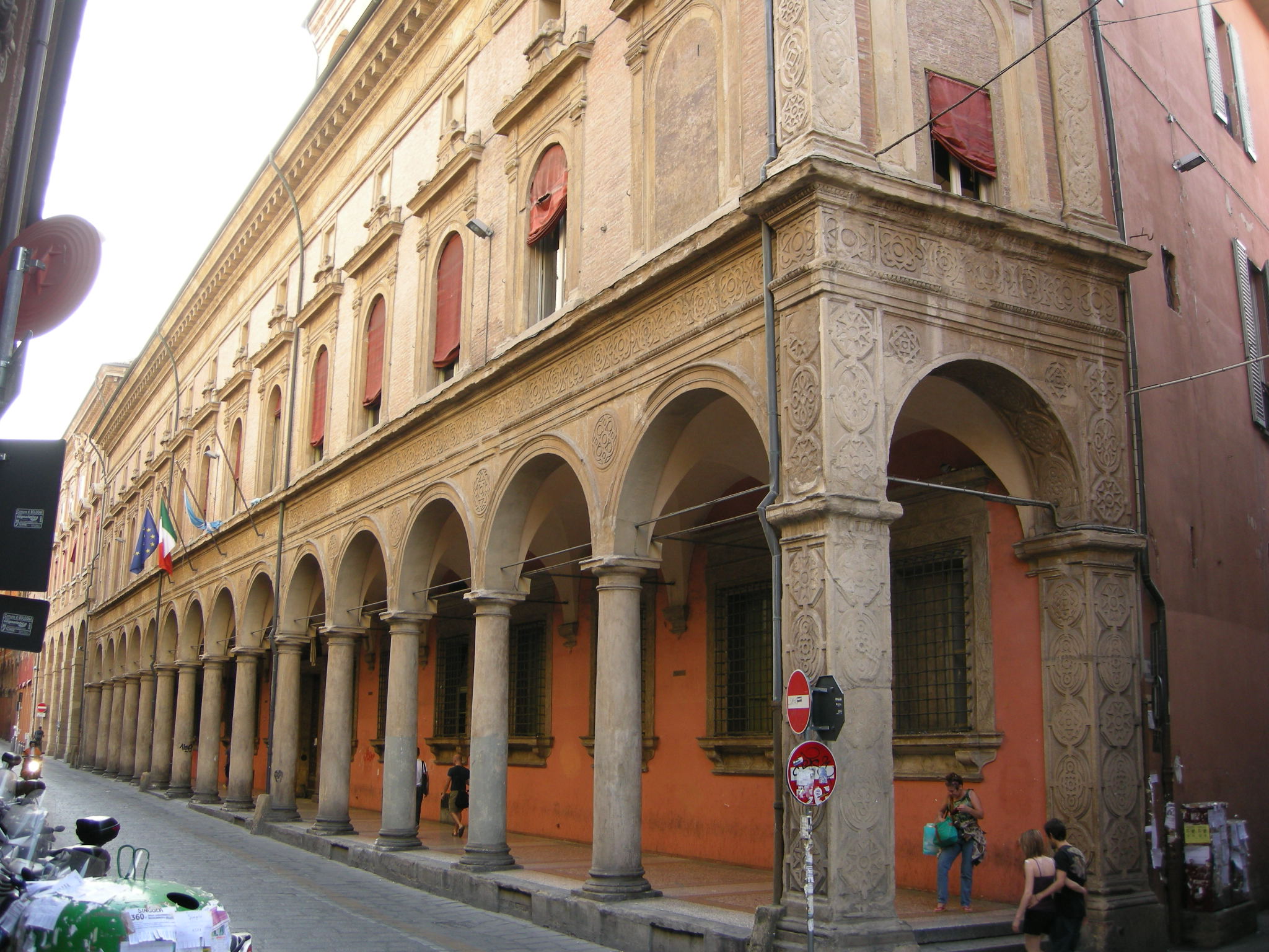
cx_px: 634
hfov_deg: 51.4
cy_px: 476
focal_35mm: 36
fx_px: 1320
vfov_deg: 39.7
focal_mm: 7.5
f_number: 2.7
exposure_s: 1/57.2
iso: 82
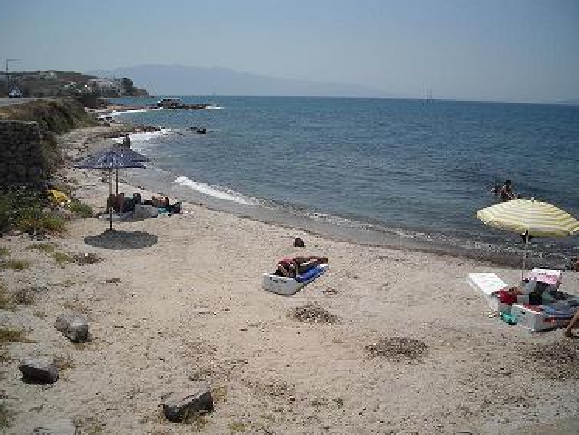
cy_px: 219
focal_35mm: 36
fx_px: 602
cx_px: 283
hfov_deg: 51.3
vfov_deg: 39.7
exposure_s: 1/647
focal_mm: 5.7
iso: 64
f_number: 5.6
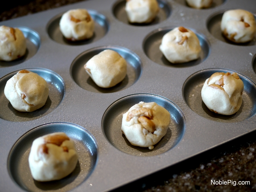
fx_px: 370
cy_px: 96
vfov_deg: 29.1
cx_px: 128
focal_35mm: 50
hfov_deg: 38.2
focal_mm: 25
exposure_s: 1/160
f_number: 1.8
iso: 100
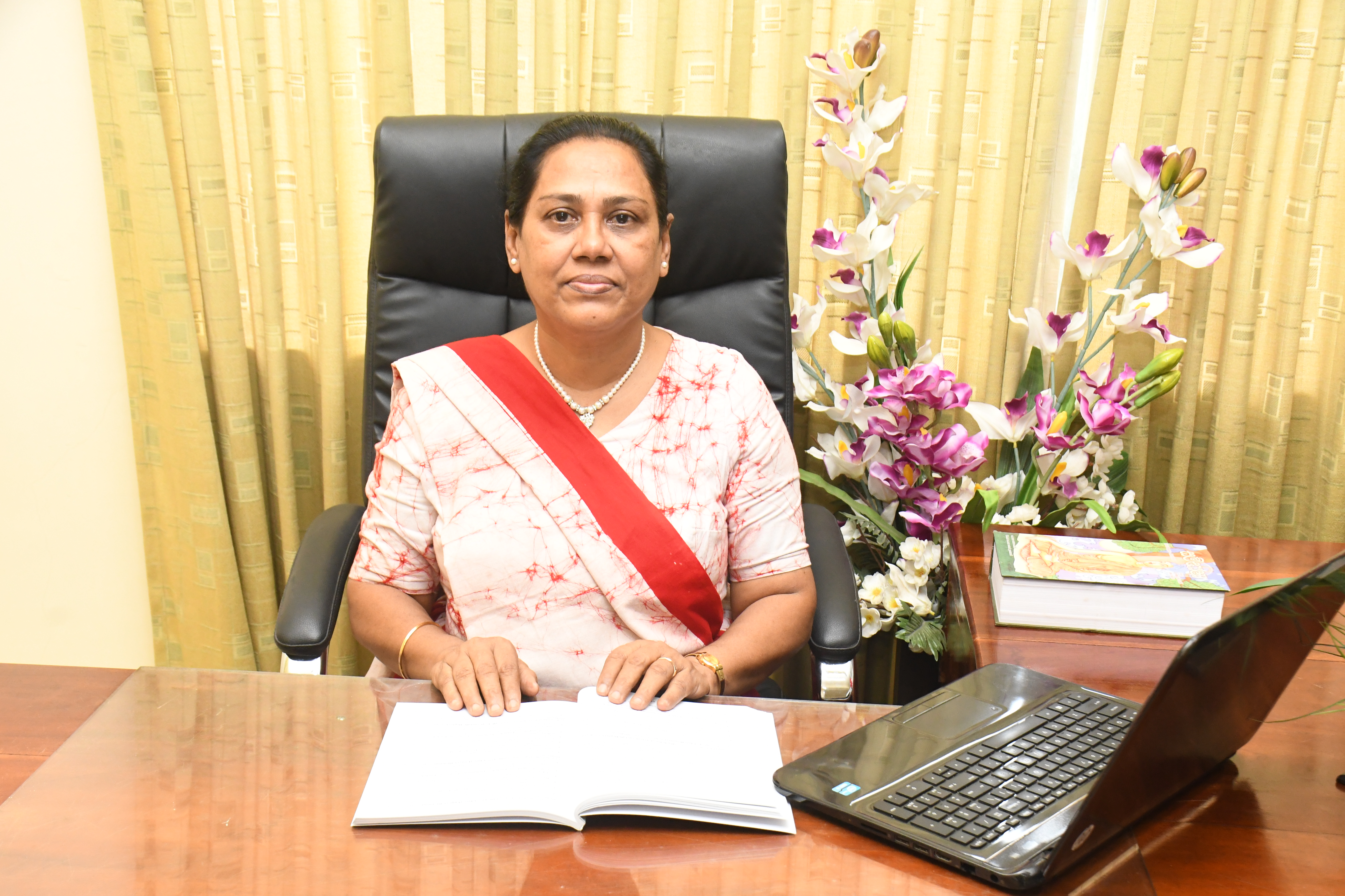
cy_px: 448
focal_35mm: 48
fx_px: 1793
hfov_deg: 41.1
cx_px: 672
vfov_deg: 28.1
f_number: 8
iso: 2500
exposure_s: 1/160
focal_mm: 32
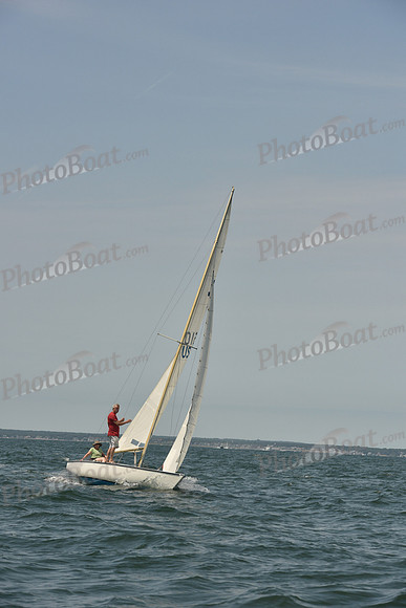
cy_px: 304
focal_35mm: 110
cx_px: 203
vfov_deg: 18.6
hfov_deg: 12.5
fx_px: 1860
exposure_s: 1/1000
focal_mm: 110
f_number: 8
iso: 320
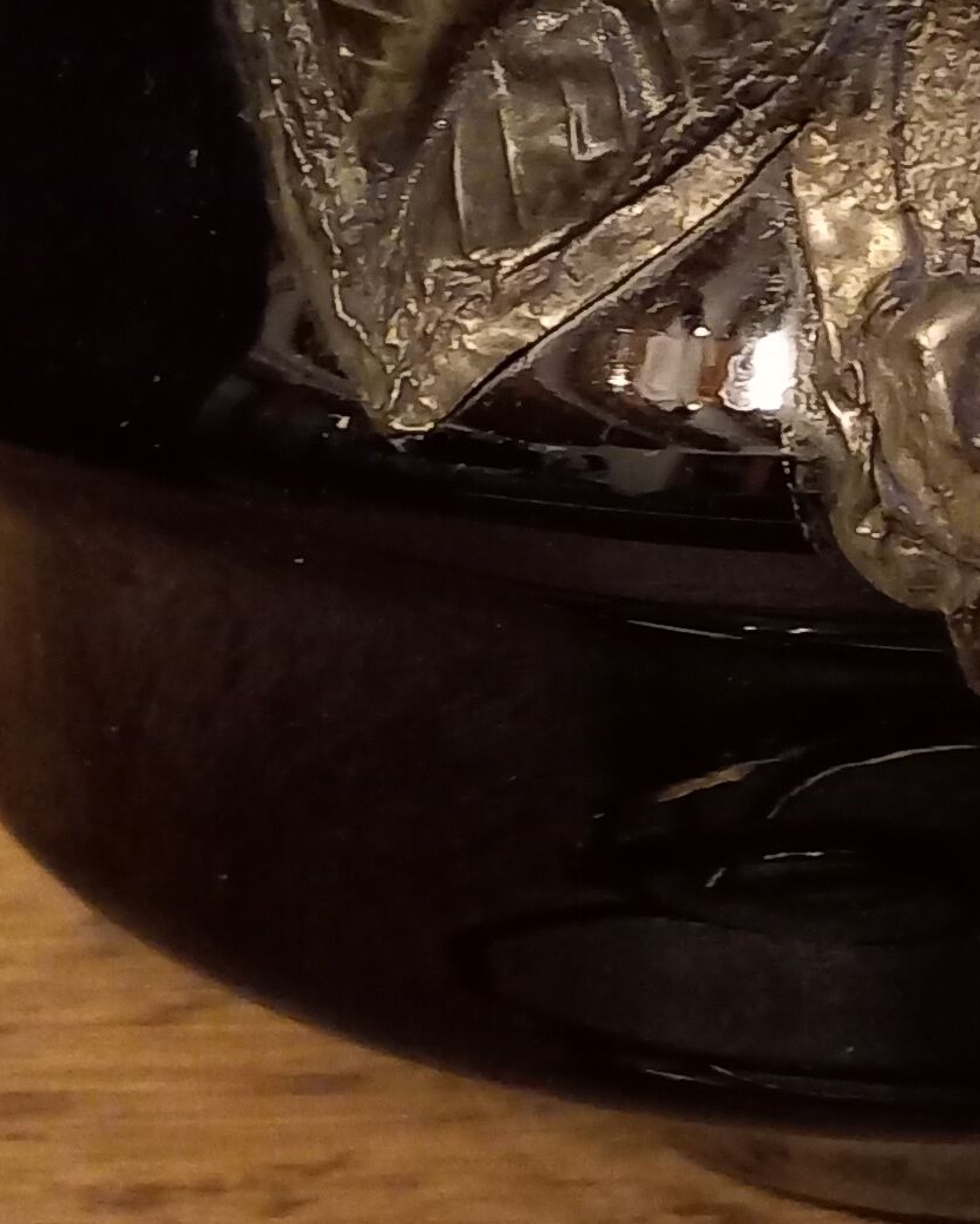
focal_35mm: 94
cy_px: 295
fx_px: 3406
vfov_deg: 20.2
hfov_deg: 15.9
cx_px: 1106
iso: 2000
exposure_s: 1/16.7
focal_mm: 4.65
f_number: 1.8
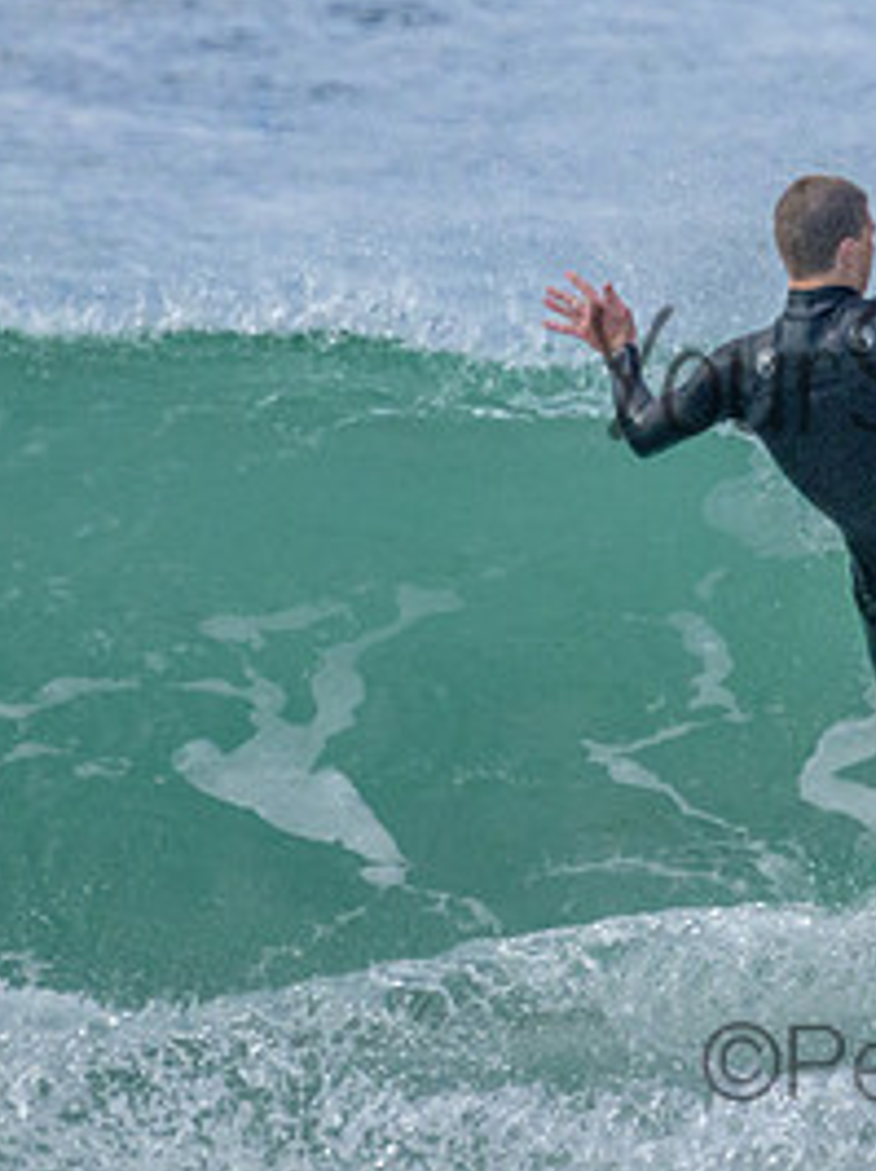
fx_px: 77562
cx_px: 1046
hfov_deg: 0.6
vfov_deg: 0.9
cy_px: 20
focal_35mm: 2295
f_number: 11
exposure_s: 1/1600
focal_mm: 800
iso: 2800
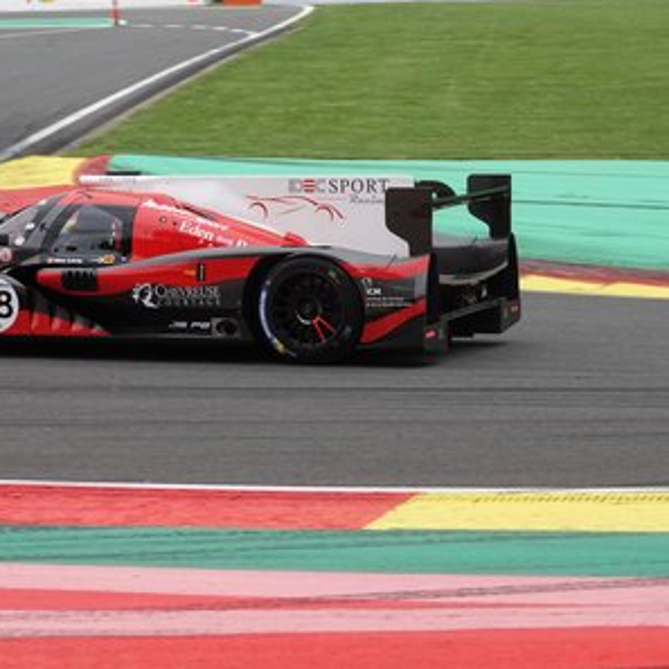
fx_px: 3017
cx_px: 243
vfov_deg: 12.7
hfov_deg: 12.6
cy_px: 336
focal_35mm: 138
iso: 250
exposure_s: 1/800
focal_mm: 39.42
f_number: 4
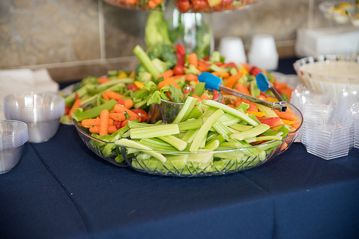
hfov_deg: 31.0
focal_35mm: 65
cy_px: 120
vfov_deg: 20.9
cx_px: 180
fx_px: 648
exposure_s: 1/100
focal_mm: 65
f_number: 2.8
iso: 400
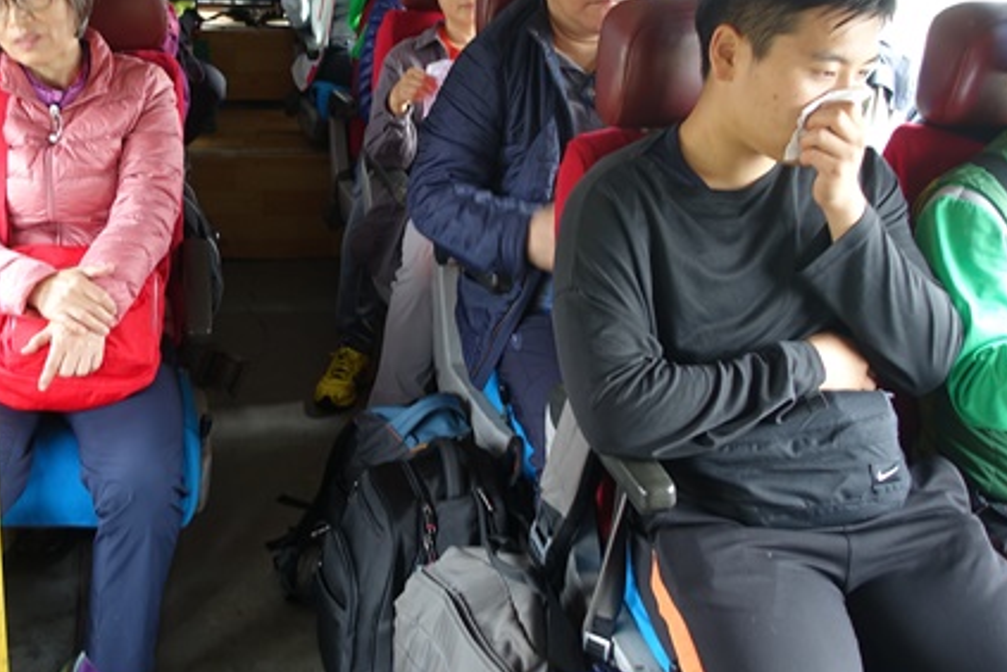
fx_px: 1175
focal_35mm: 42
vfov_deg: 31.8
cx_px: 379
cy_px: 254
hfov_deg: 46.0
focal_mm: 8.8
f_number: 2.2
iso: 125
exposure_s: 1/30
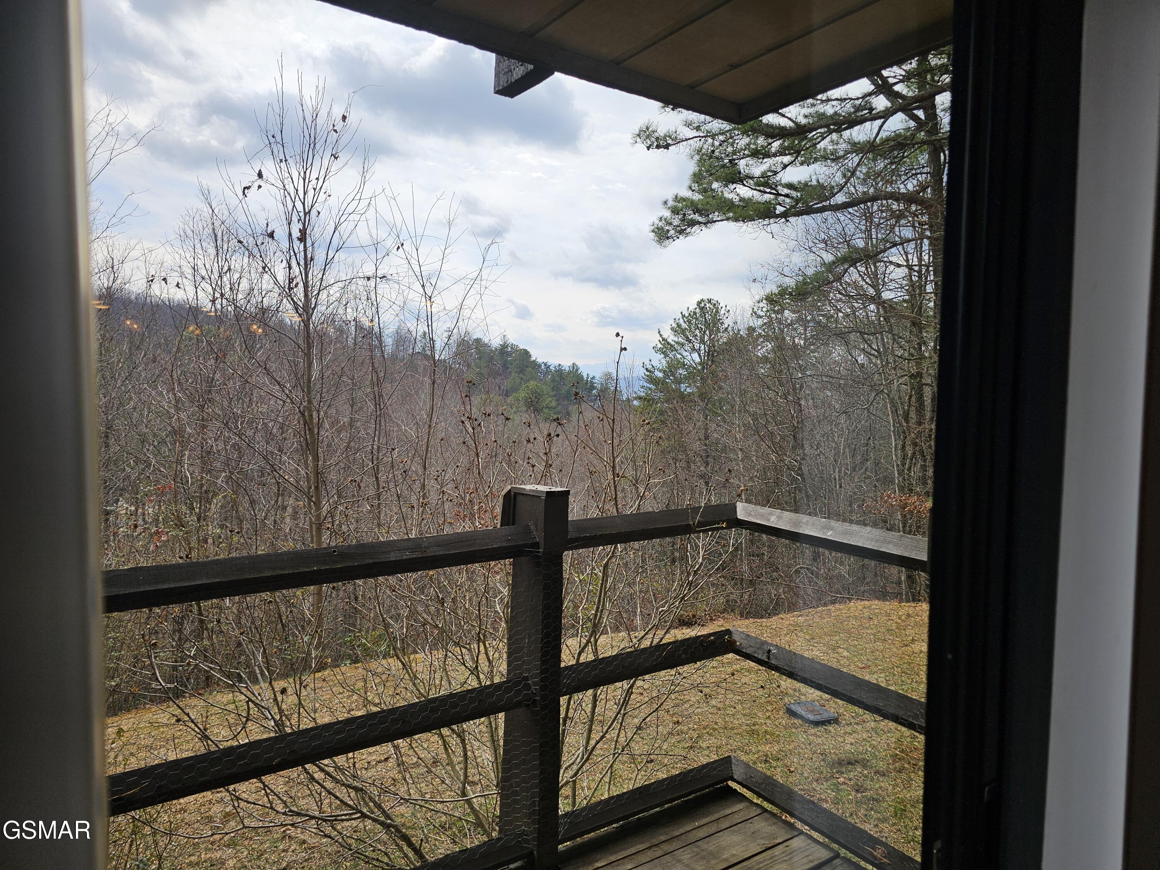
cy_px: 435
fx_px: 771
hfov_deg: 73.9
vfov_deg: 58.9
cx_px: 580
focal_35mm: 23
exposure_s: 1/447
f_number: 1.7
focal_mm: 6.3
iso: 10
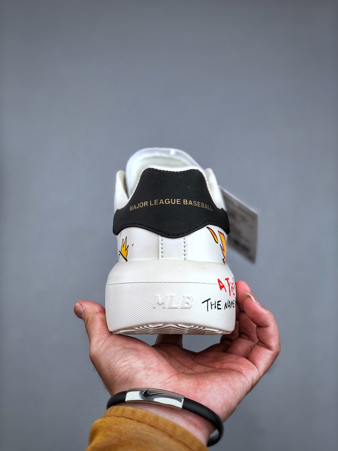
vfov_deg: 33.8
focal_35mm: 57
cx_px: 169
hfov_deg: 25.7
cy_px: 226
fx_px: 742
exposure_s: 1/100
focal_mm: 6.6
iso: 32
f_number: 2.8
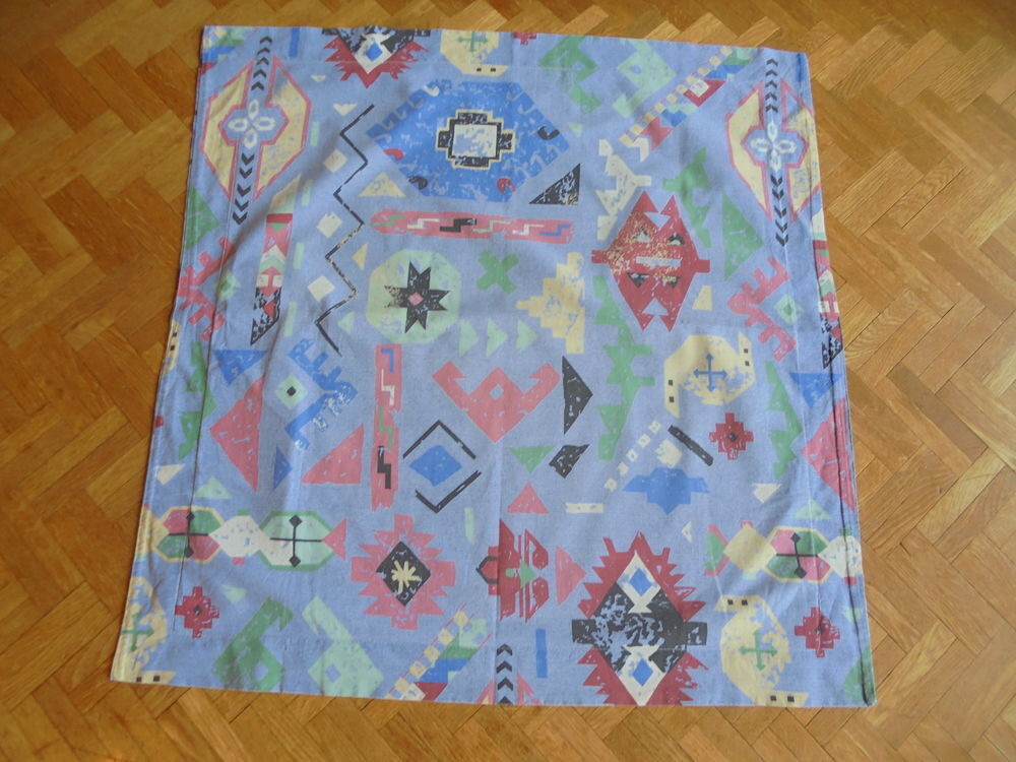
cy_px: 381
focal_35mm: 26
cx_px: 508
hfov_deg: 67.3
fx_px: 763
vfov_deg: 53.1
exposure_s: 1/30
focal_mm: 4.6
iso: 100
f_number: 3.5
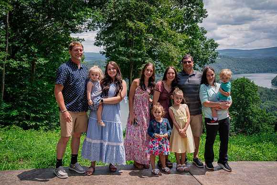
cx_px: 140
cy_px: 93
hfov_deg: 53.4
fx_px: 276
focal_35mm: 36
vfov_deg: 37.1
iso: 200
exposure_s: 1/250
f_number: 8
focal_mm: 35
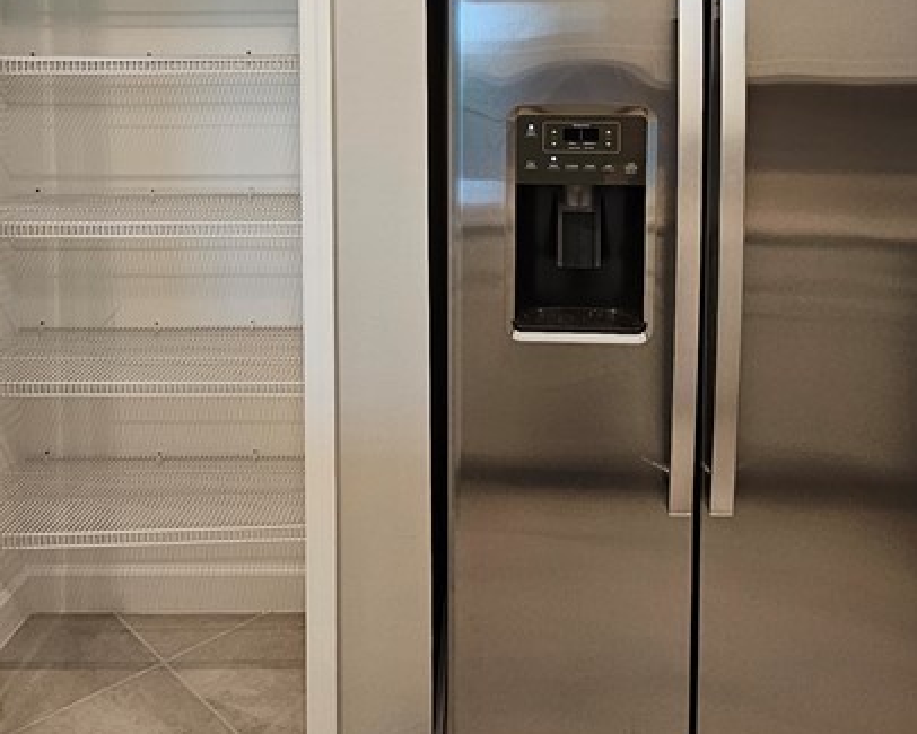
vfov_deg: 43.0
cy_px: 115
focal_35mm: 32
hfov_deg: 55.6
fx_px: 869
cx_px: 488
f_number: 2.2
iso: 160
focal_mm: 2.2
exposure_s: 1/60
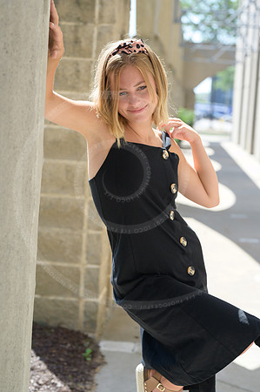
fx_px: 923
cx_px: 130
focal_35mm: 85
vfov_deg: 23.9
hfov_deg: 16.0
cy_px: 196
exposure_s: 1/1600
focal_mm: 85
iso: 800
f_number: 4.5
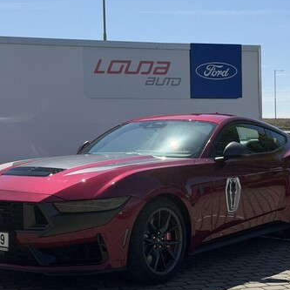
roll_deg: +1.7
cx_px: 142
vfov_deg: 24.7
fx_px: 663
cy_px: 139
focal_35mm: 70
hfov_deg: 24.7
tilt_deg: -0.4
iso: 64
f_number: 1.78
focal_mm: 6.76
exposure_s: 1/6536
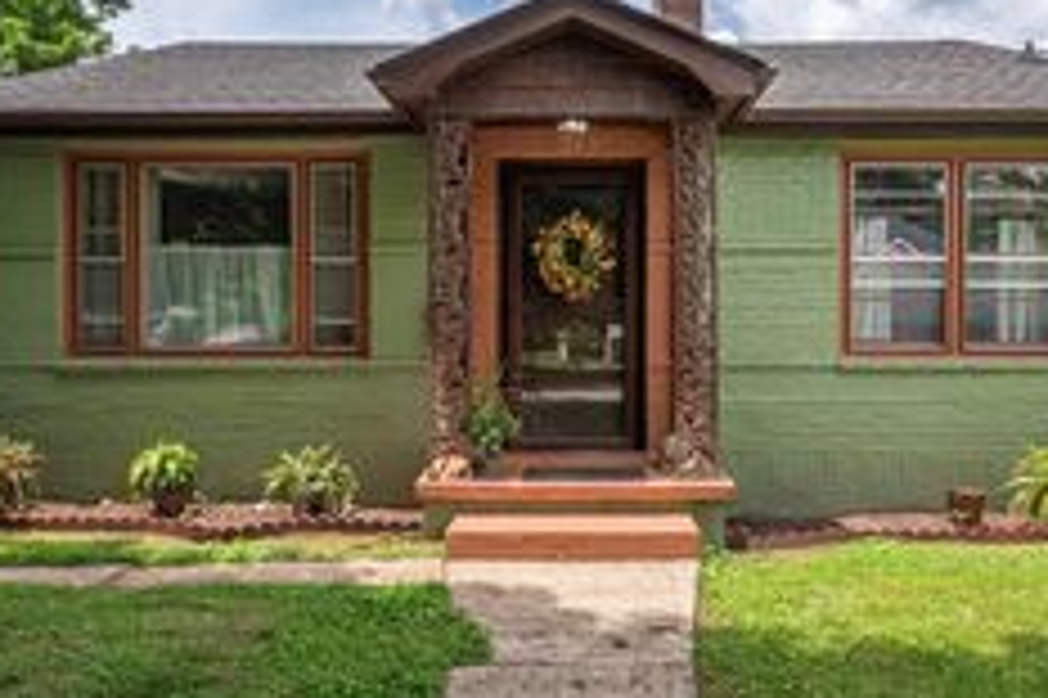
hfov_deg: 61.9
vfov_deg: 43.5
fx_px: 873
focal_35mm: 30
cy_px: 335
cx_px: 567
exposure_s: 1/1250
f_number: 8
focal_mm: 14
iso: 320
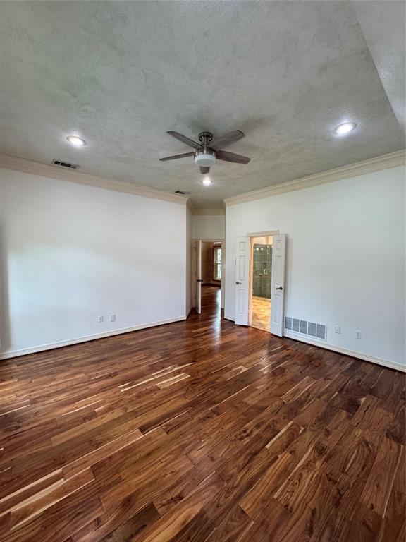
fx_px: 219
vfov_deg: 102.1
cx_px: 203
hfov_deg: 85.7
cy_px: 271
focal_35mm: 14
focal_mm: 2.22
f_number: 2.2
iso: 320
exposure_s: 1/120
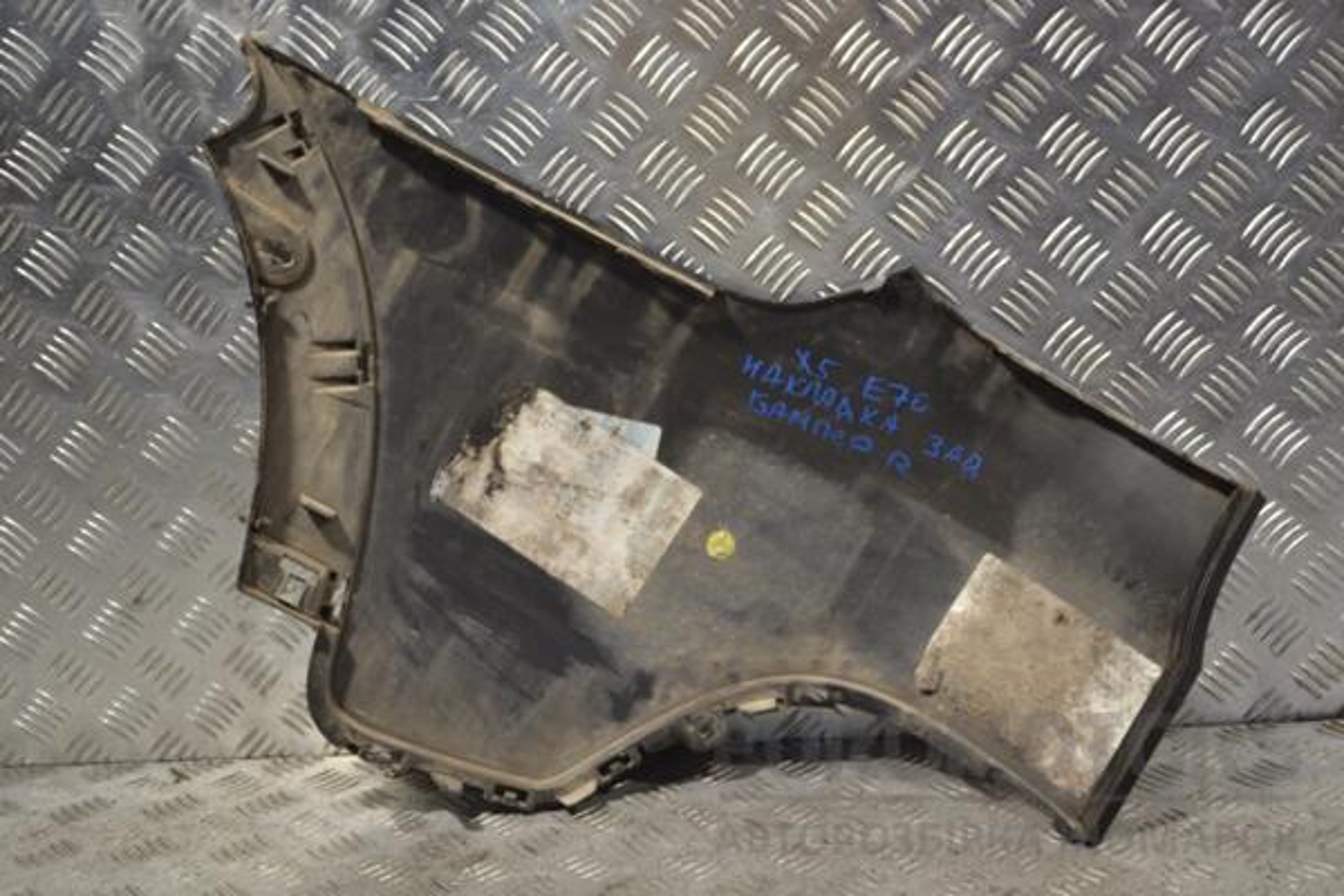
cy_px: 448
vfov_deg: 25.1
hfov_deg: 36.9
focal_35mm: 54
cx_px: 672
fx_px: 2016
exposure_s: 1/30
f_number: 5
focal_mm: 36
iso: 200
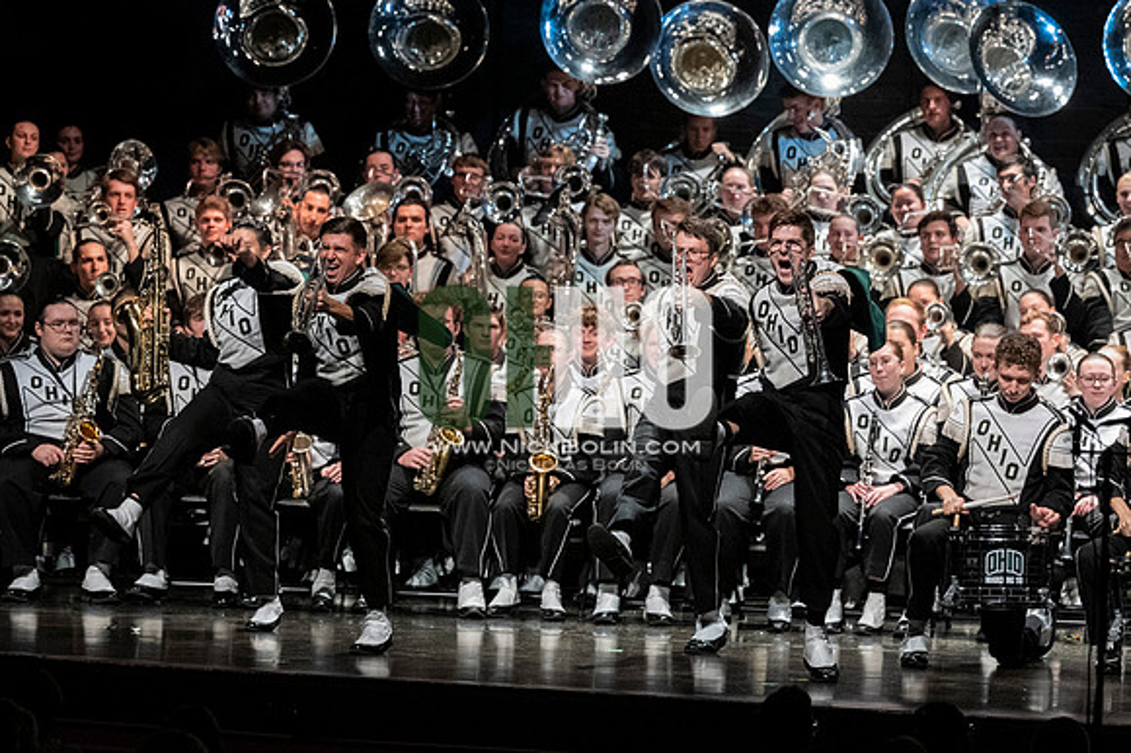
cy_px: 376
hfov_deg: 9.8
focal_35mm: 210
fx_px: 6593
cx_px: 566
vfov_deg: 6.5
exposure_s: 1/500
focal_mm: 140
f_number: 4
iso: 4000
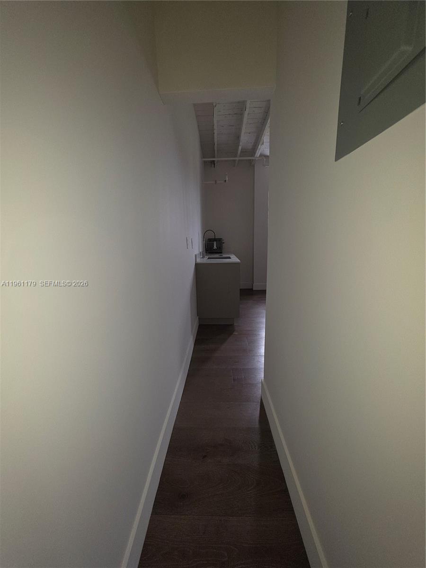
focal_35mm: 13
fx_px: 213
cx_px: 213
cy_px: 284
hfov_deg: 89.9
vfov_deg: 106.2
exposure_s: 1/60
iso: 50
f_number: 1.9
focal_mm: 2.2
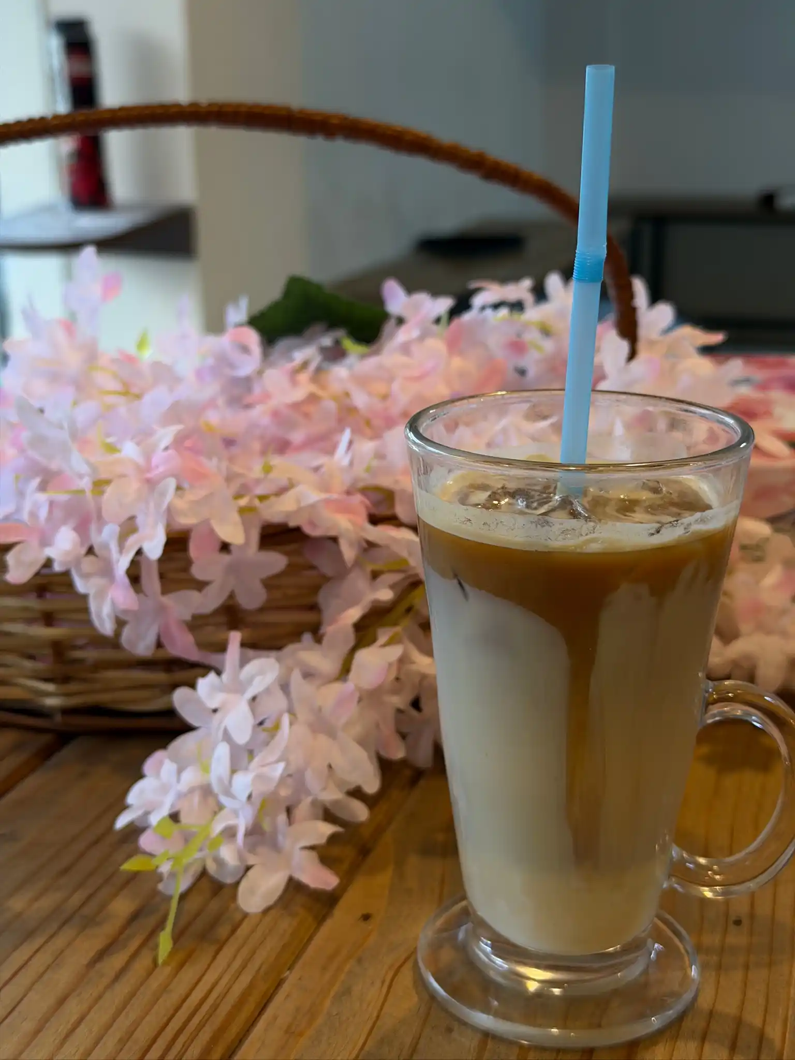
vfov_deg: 39.7
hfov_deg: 30.3
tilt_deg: -18.5
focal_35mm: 48
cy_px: 530
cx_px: 398
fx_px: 1470
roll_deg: +0.4
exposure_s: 1/50
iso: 100
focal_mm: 6.76
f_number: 1.78
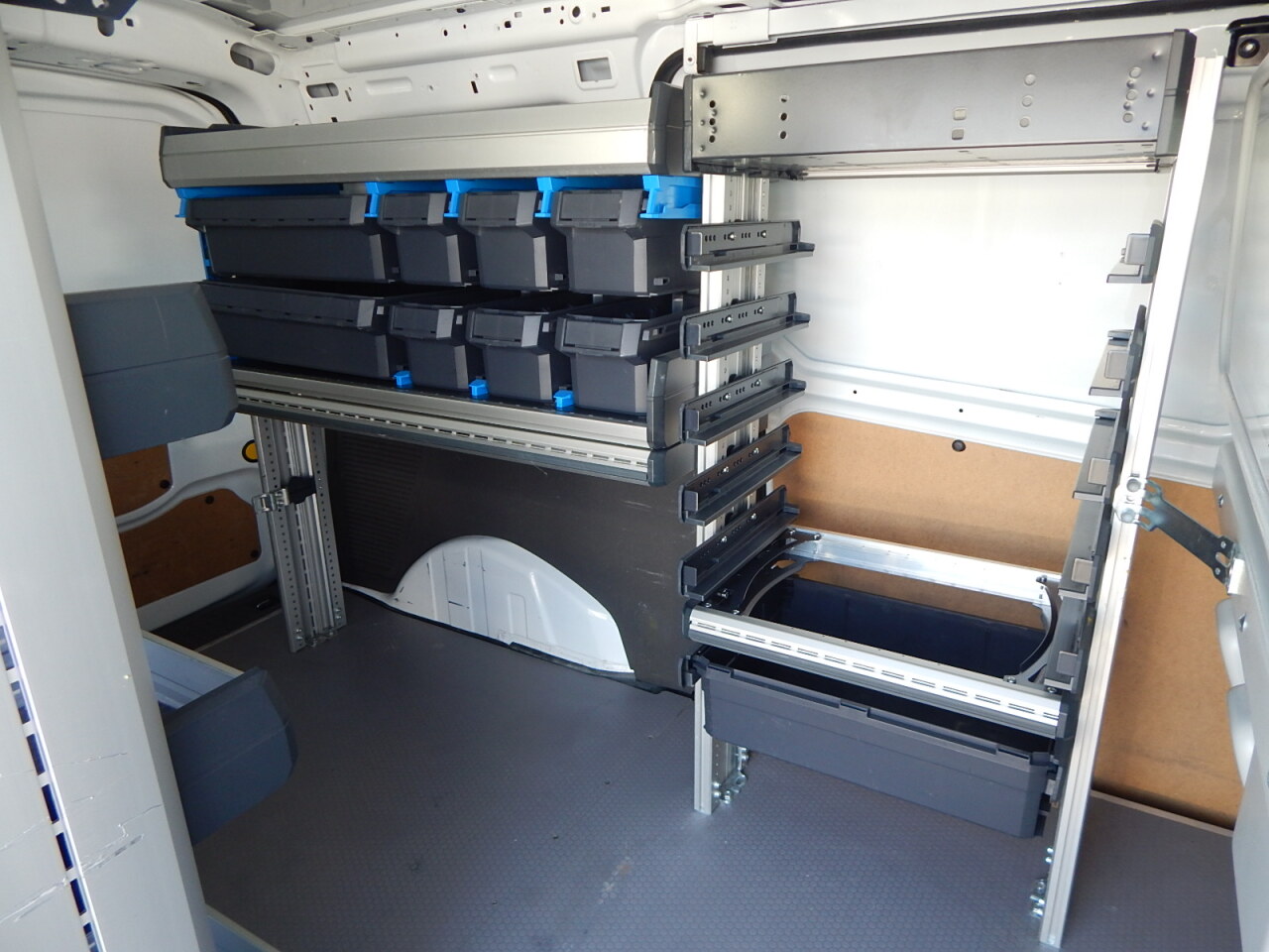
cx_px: 634
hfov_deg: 76.4
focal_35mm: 22
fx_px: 807
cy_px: 476
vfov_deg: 61.1
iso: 125
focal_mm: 4
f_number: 3
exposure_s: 1/40
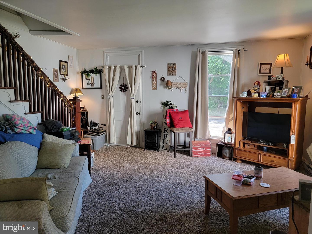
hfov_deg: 71.6
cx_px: 156
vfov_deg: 56.8
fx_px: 216
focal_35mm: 24
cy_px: 117
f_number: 1.8
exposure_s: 1/120
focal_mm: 6.7
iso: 250
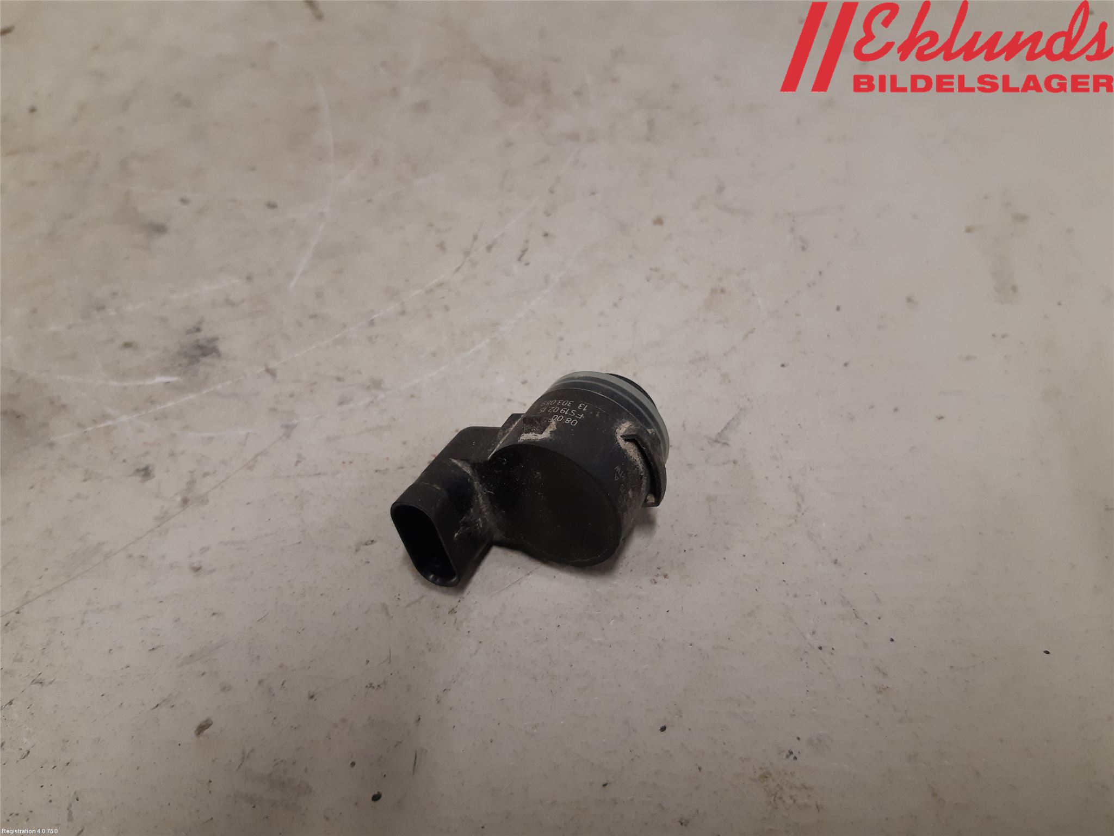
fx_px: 837
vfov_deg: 53.1
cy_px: 418
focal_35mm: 26
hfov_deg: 67.3
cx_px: 557
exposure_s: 1/50
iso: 160
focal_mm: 3.93
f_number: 1.7
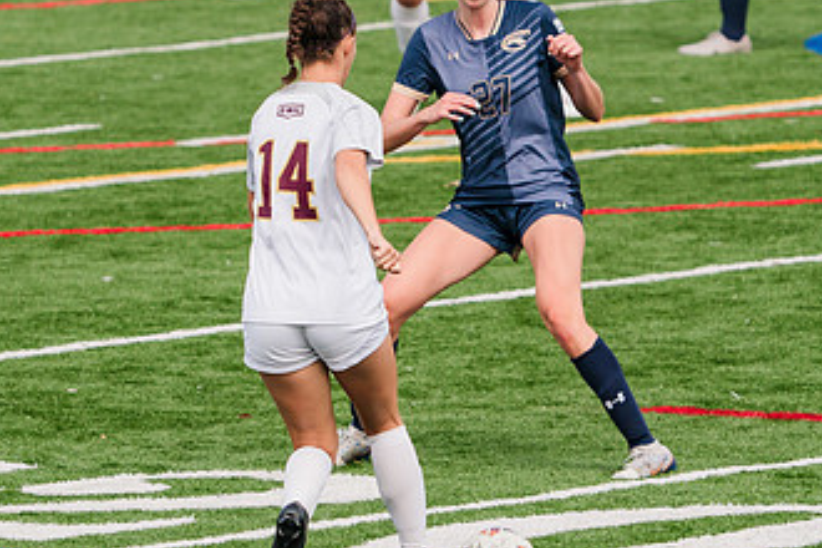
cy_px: 245
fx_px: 16690
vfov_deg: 1.9
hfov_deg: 2.8
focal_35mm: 731
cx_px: 337
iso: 400
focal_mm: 341
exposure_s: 1/1600
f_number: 6.3
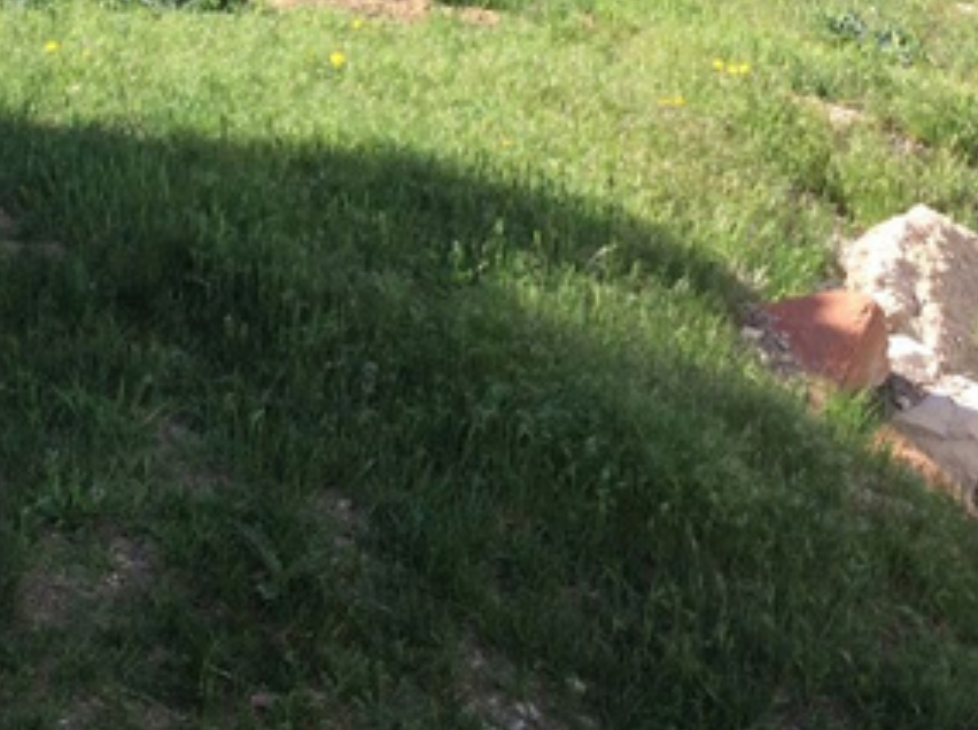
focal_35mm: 72
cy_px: -28
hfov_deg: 26.6
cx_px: 189
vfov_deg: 19.7
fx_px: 2031
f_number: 2.4
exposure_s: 1/650
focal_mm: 3.3
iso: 32
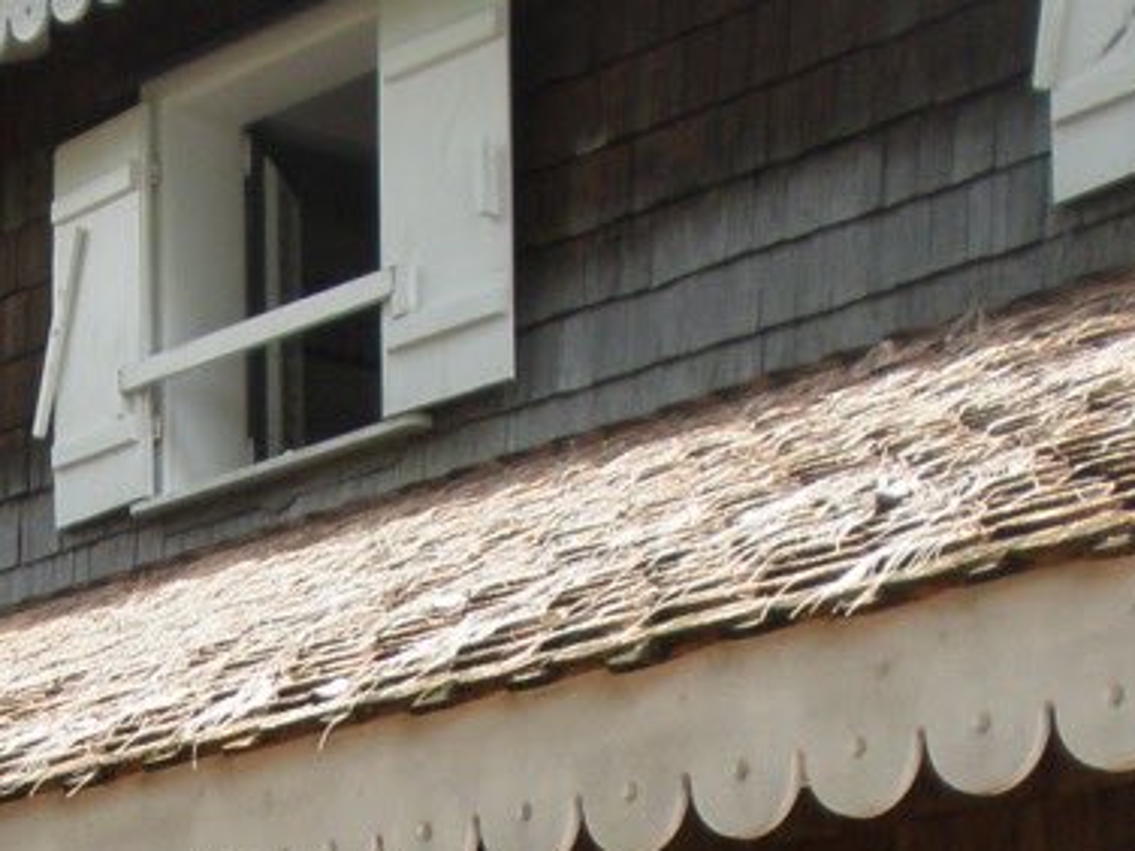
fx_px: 4131
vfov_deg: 11.2
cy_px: 1352
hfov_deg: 15.4
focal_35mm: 126
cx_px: 45
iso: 64
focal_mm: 6.6
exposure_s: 1/160
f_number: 3.5
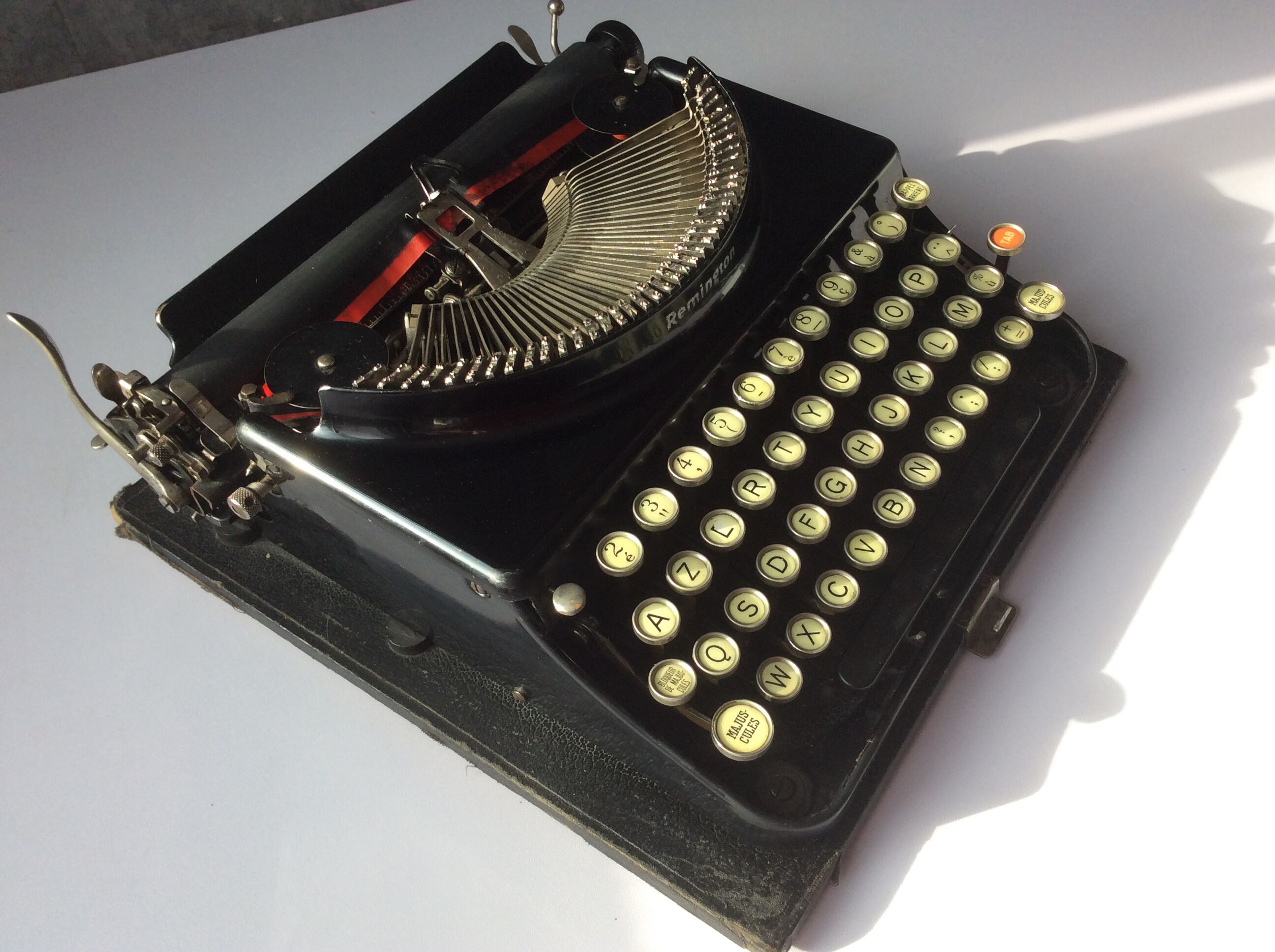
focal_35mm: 32
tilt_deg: -52.2
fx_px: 1177
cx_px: 638
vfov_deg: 44.1
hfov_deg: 56.9
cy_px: 476
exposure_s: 1/180
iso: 32
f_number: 2.4
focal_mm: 3.3
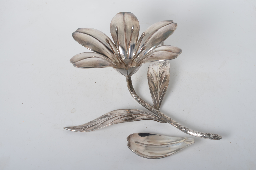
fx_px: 532
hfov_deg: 27.0
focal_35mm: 75
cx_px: 128
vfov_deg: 18.1
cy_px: 85
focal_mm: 50
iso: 100
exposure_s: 1/160
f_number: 10
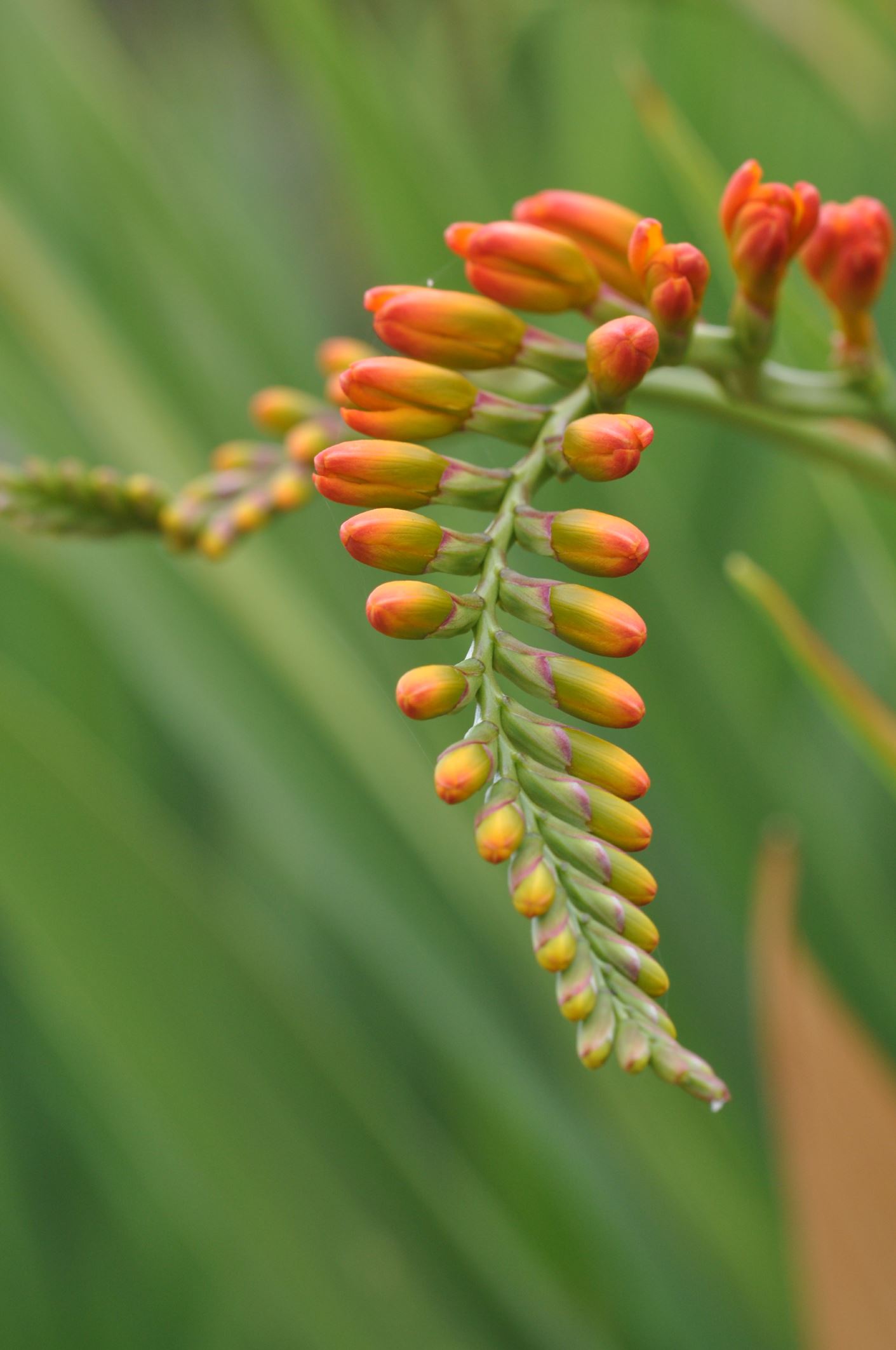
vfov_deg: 13.1
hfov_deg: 8.7
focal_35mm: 158
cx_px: 448
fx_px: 5896
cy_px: 675
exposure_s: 1/125
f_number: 8
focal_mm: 105
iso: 400
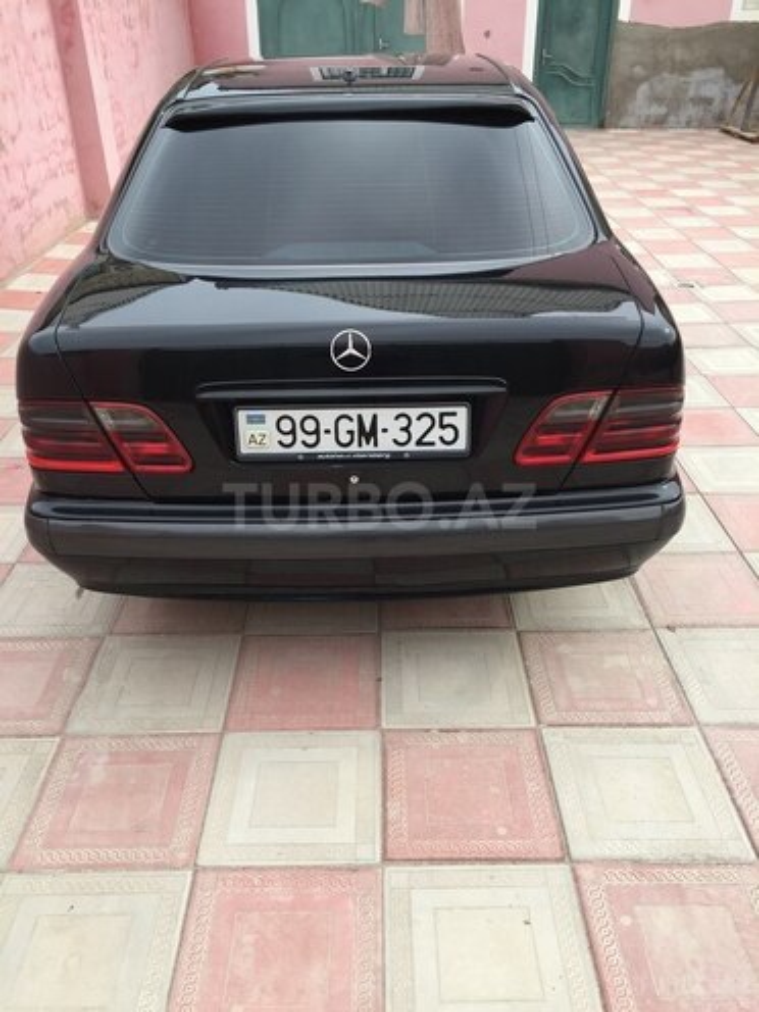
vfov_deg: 61.7
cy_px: 506
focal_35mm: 29
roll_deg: +0.6
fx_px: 848
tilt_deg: -31.0
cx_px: 380
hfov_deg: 48.2
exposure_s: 1/628
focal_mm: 4.15
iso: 32
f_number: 2.2
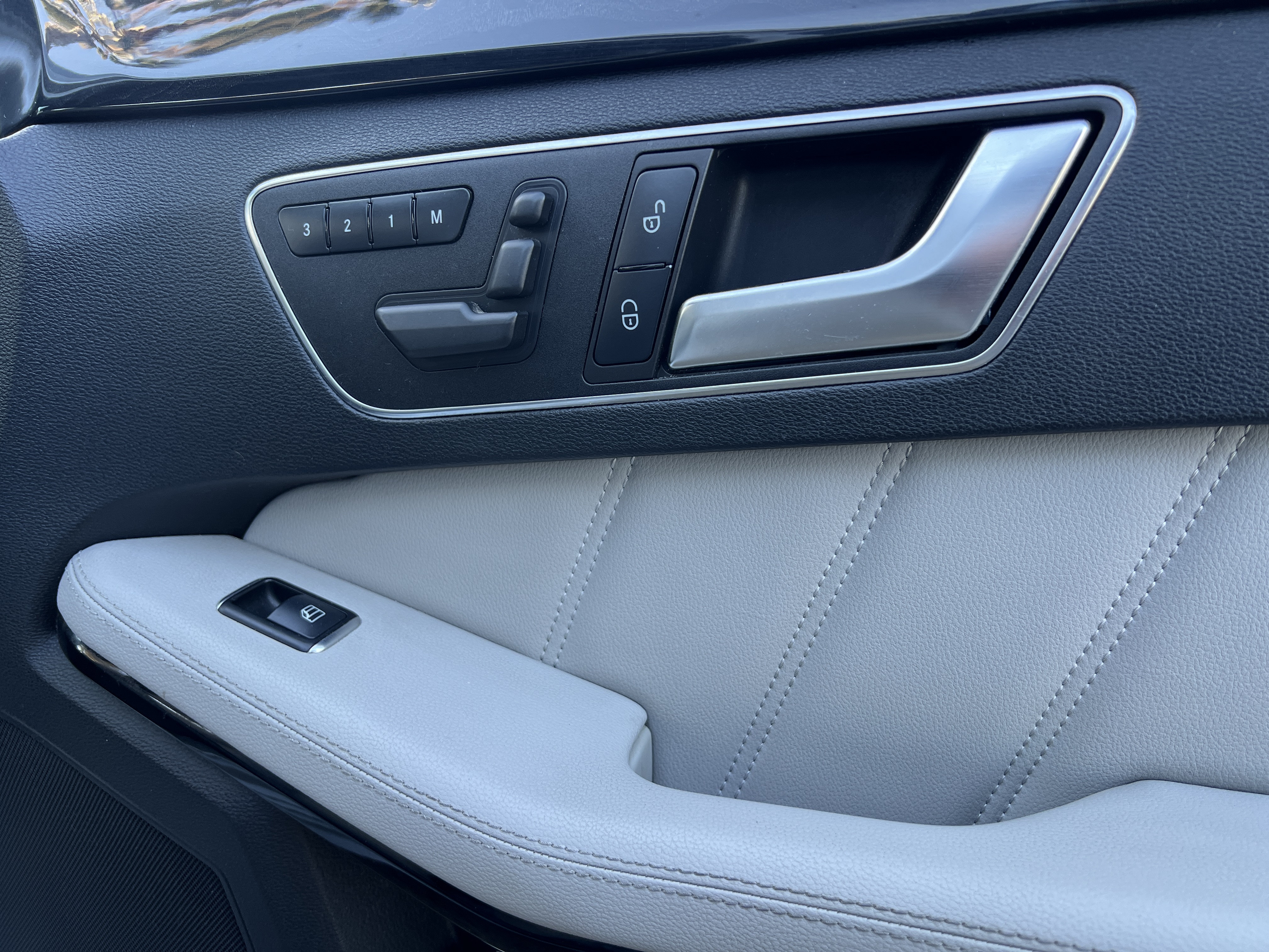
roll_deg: -4.9
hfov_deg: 67.3
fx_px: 953
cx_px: 634
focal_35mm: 26
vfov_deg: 53.1
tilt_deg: -10.2
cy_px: 476
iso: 80
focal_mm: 5.7
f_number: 1.5
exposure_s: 1/121
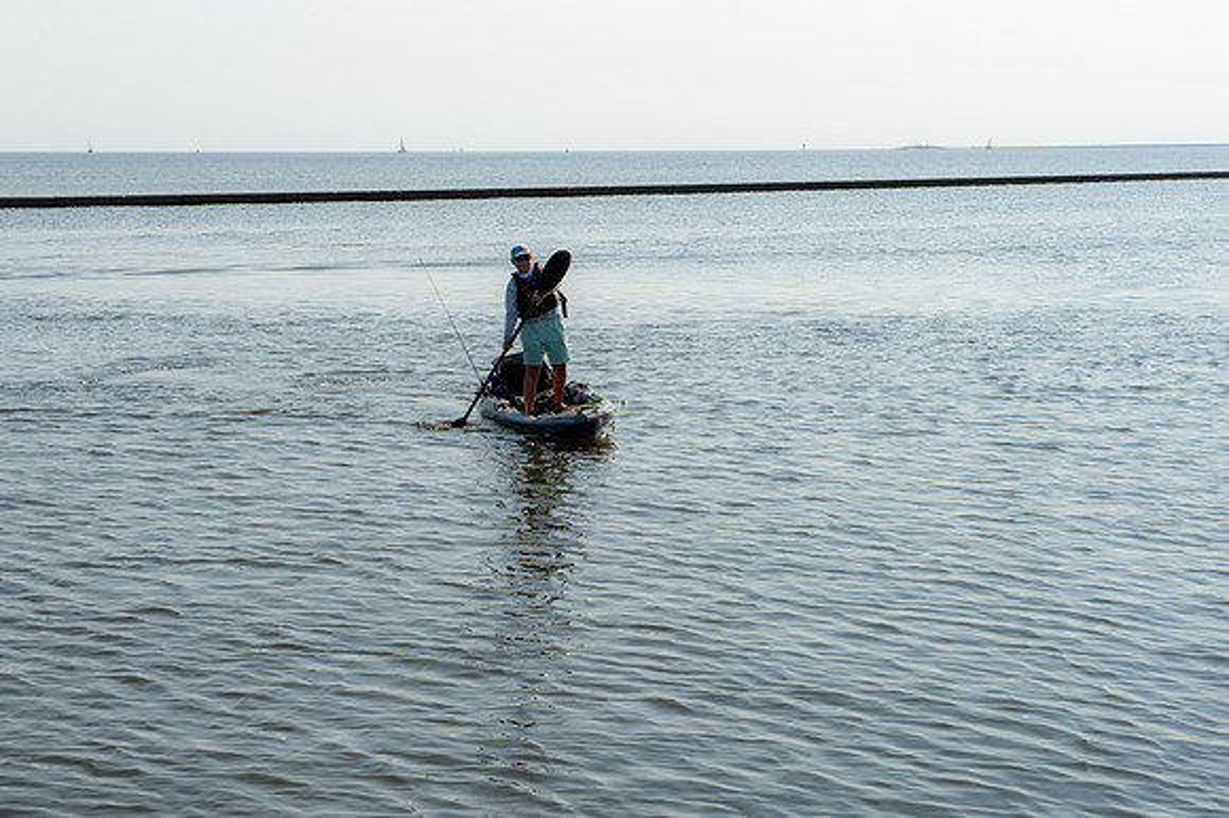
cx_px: 614
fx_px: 2388
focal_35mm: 70
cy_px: 409
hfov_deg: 28.9
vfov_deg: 19.4
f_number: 11
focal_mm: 70
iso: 250
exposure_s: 1/320
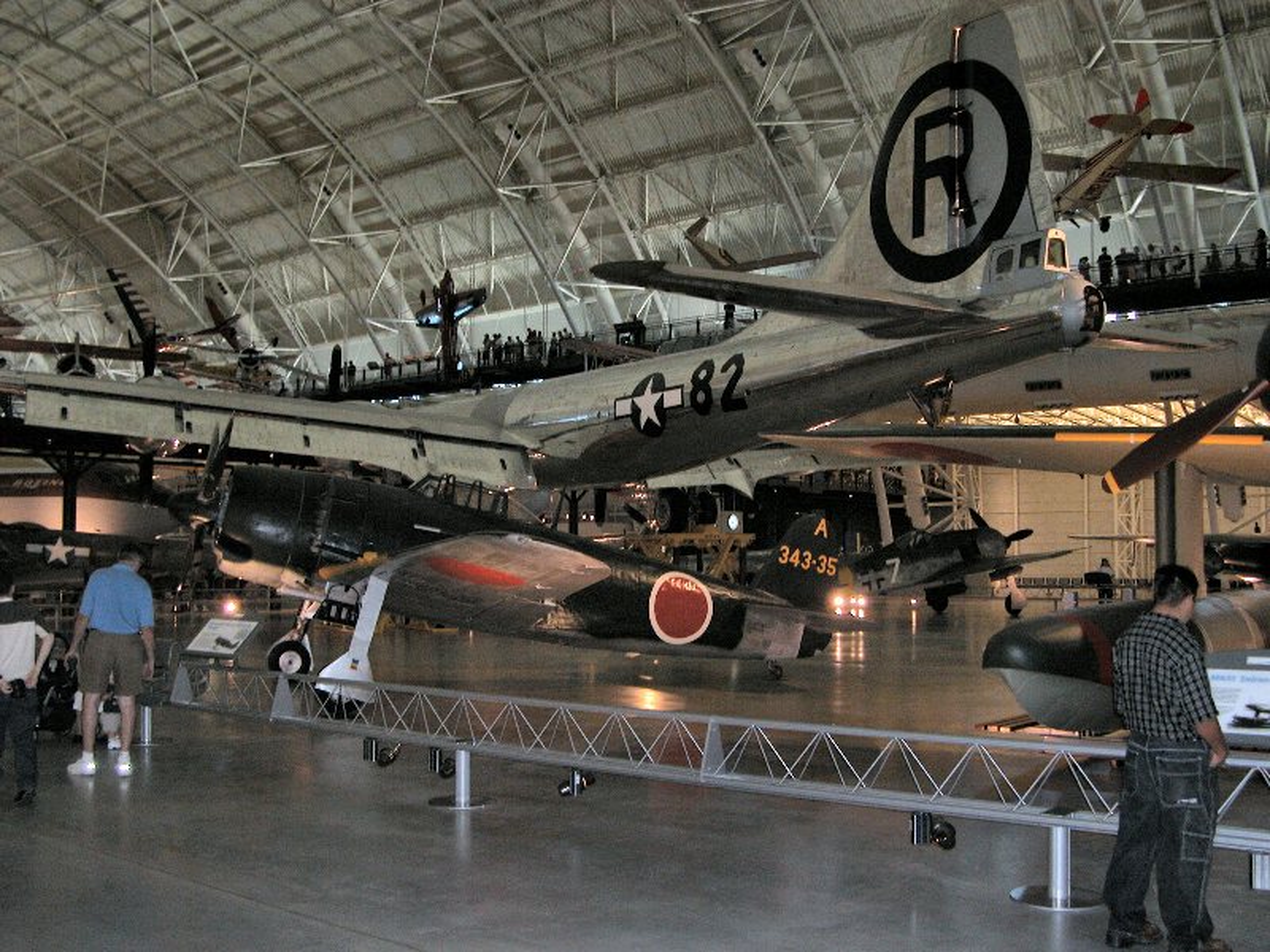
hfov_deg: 52.6
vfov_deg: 40.7
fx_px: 1284
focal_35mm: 35
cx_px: 635
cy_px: 476
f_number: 2.8
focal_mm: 8.9
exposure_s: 1/60
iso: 200
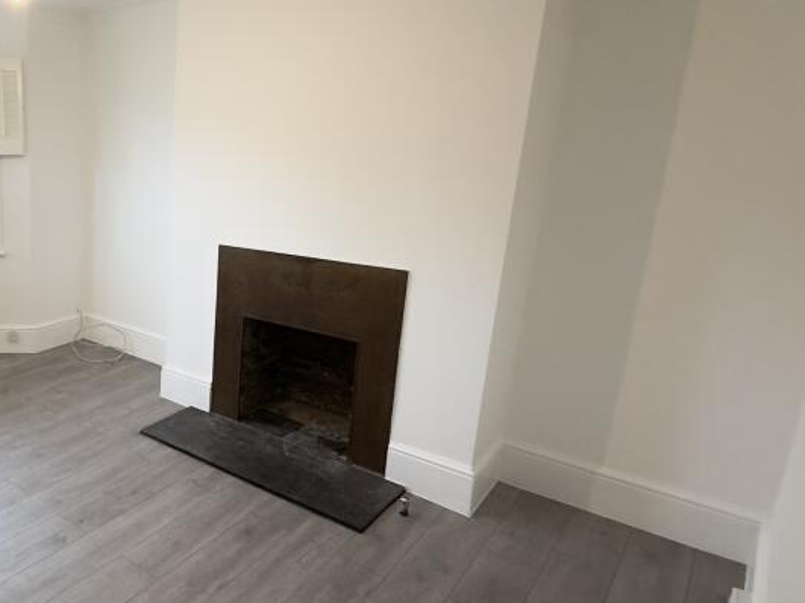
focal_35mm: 27
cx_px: 77
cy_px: 283
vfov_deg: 51.3
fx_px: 628
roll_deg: -0.1
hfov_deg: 56.2
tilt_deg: -13.1
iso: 320
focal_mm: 2.22
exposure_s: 1/99
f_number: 2.2
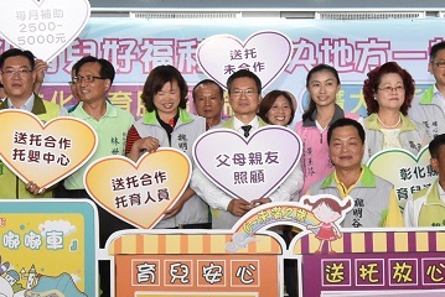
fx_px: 1138
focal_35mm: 92
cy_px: 130
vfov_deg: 14.9
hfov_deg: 22.1
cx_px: 231
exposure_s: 1/80
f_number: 10
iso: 3200
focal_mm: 22
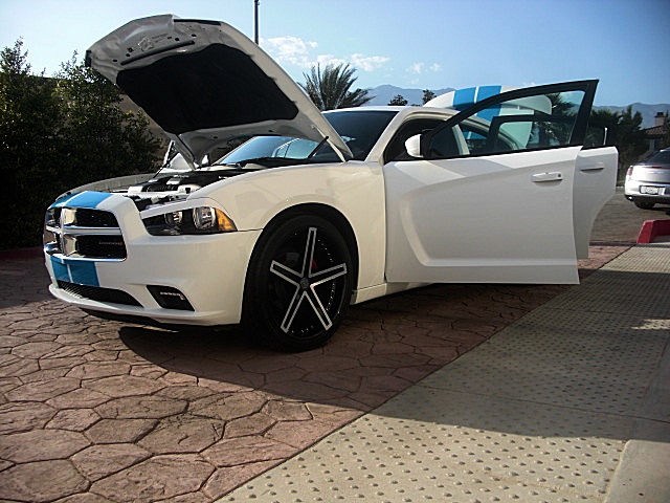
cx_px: 335
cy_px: 252
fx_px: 697
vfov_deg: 39.7
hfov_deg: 51.4
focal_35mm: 36
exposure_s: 1/640
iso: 50
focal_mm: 6.3
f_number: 2.8
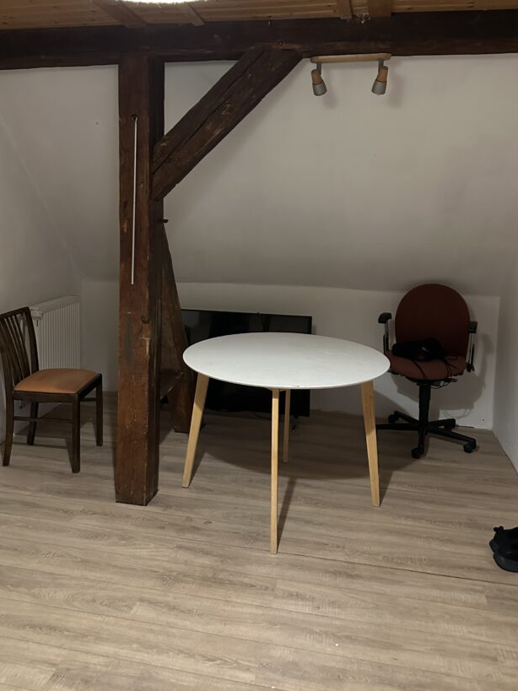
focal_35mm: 30
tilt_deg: -5.6
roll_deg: -0.2
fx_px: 599
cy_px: 268
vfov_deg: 59.4
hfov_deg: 46.7
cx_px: 235
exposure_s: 1/33
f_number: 1.78
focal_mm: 6.86
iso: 800
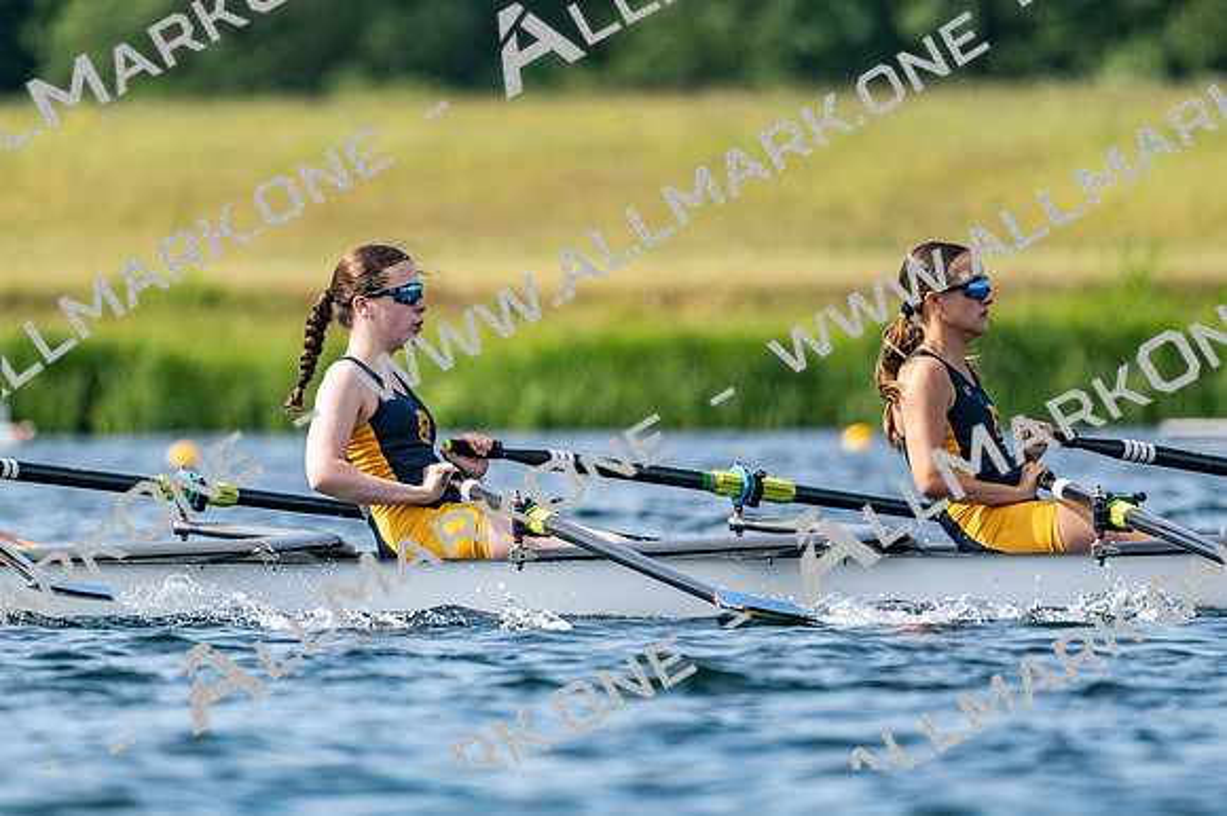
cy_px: 408
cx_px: 614
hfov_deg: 3.4
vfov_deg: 2.3
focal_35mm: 600
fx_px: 20438
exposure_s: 1/2500
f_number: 4.5
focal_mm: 400
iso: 280
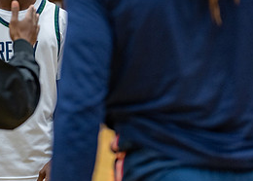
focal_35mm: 120
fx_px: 863
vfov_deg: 11.9
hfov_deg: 16.4
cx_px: 19
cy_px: 5
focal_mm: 50
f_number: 1.2
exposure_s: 1/1000
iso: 1000
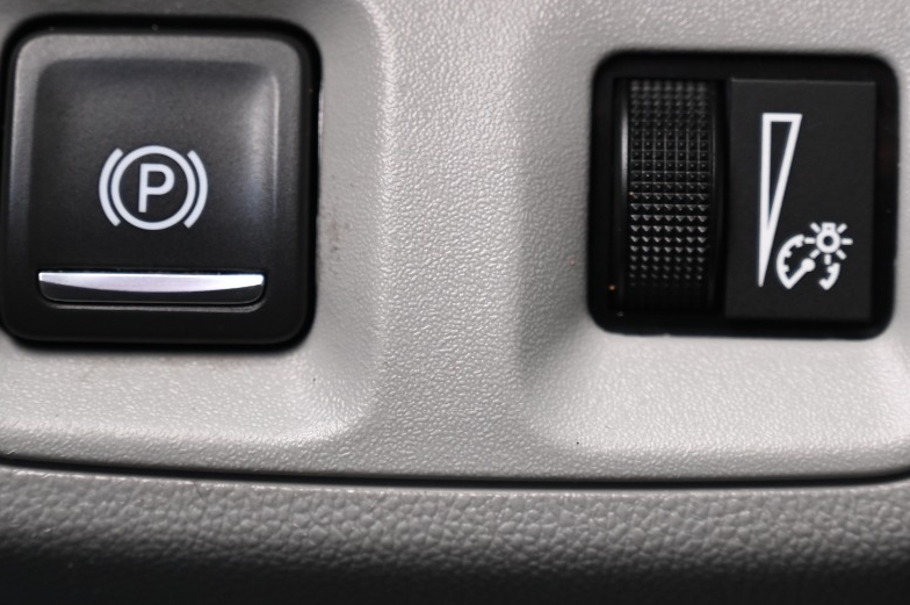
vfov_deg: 9.4
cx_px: 443
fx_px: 3661
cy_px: 170
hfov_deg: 14.2
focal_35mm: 145
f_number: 4
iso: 500
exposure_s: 1/125
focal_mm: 70
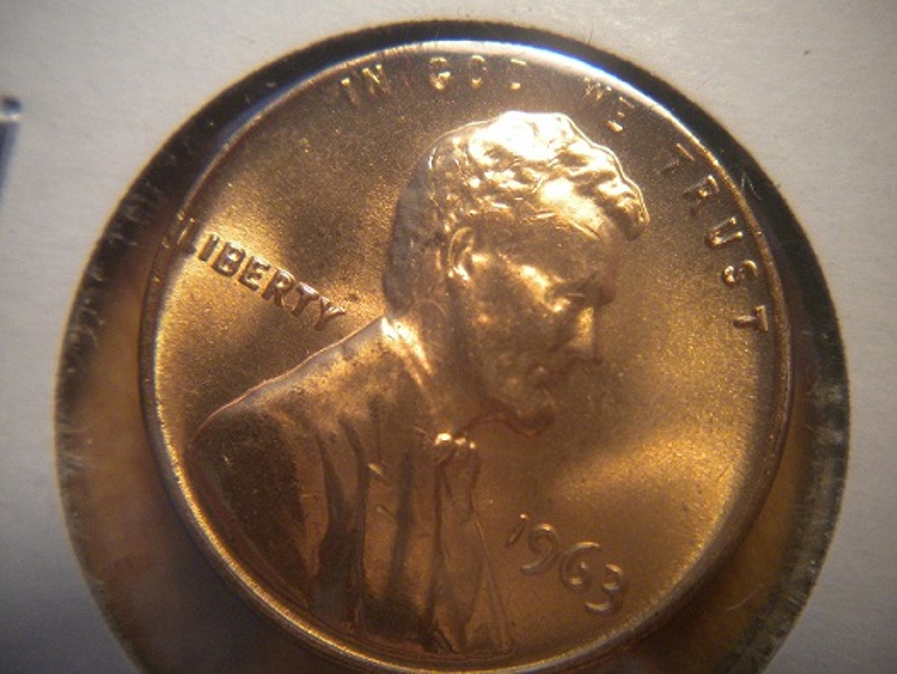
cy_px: 337
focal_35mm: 35
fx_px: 907
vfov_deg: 40.7
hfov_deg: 52.6
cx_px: 448
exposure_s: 1/57
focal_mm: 6.3
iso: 269
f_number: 3.1
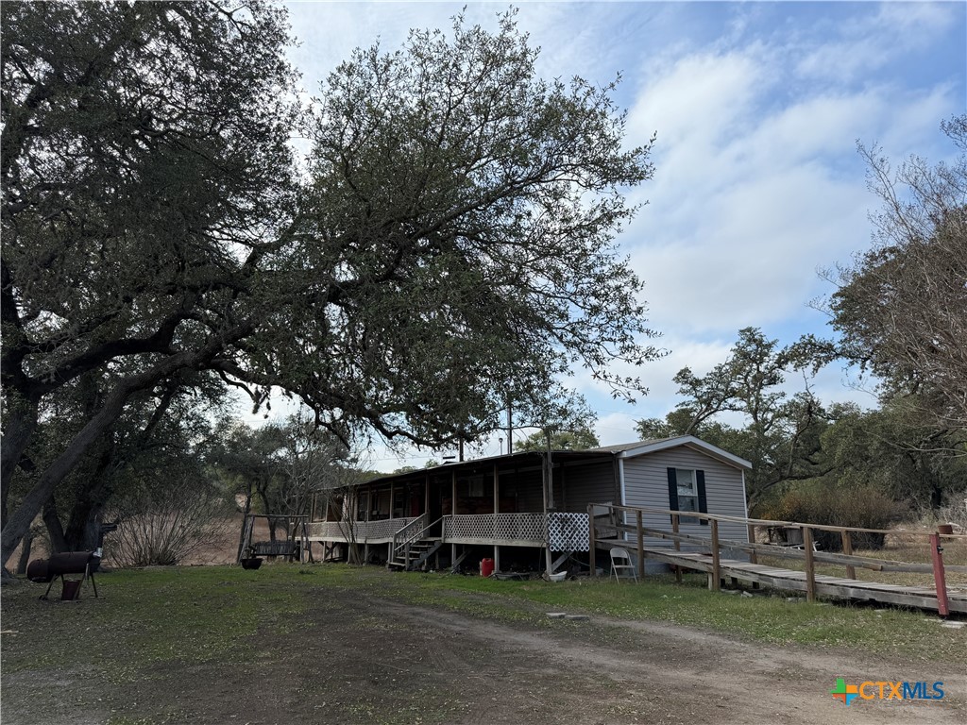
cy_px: 362
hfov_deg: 71.6
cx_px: 484
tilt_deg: +14.1
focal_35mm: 24
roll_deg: -0.3
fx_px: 670
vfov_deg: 56.8
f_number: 1.78
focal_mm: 6.76
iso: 80
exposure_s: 1/2703
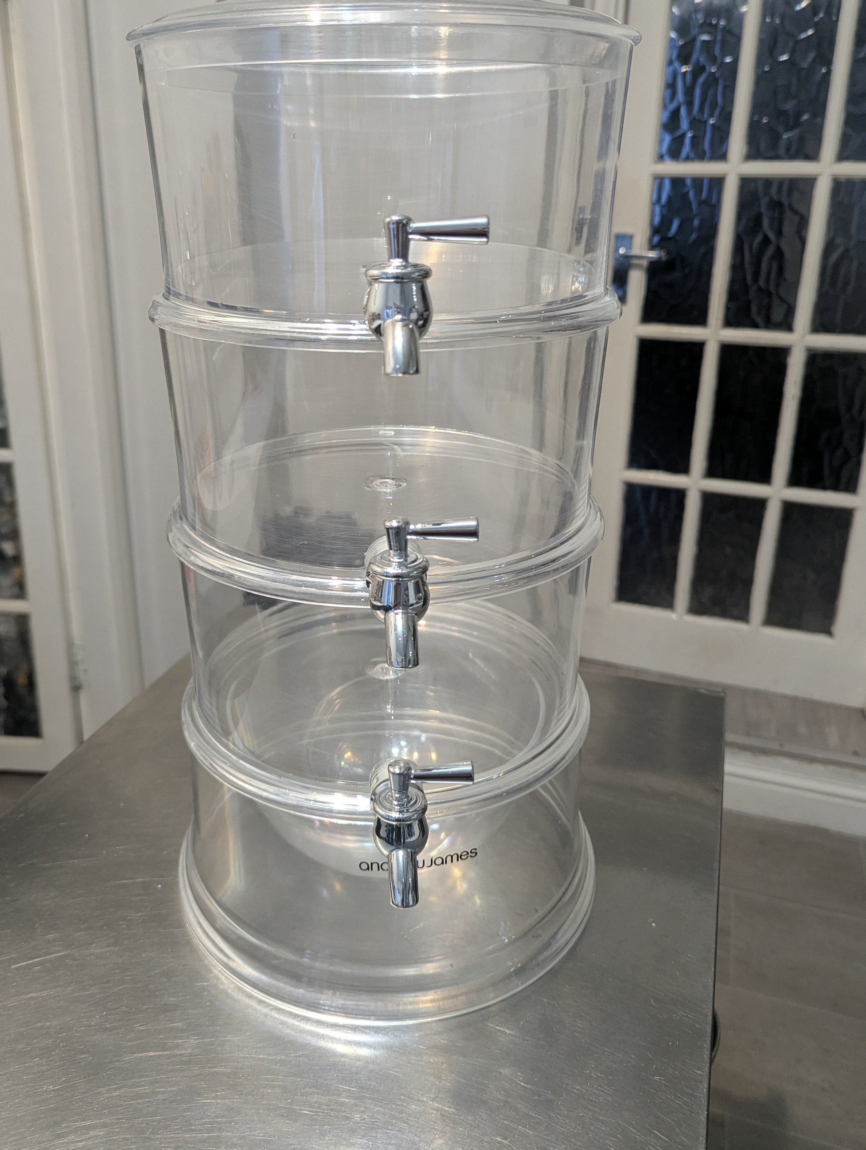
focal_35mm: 28
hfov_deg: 49.7
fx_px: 932
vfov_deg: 63.2
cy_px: 519
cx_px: 380
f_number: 1.85
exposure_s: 1/37.5
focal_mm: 6.81
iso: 239
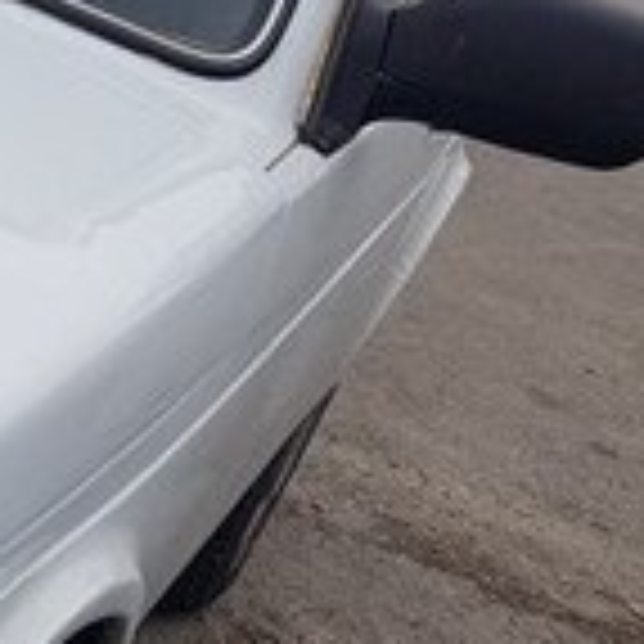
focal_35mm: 106
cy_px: 349
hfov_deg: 13.6
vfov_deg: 16.4
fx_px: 2231
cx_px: -716
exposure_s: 1/1096
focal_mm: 4.2
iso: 40
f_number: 1.7
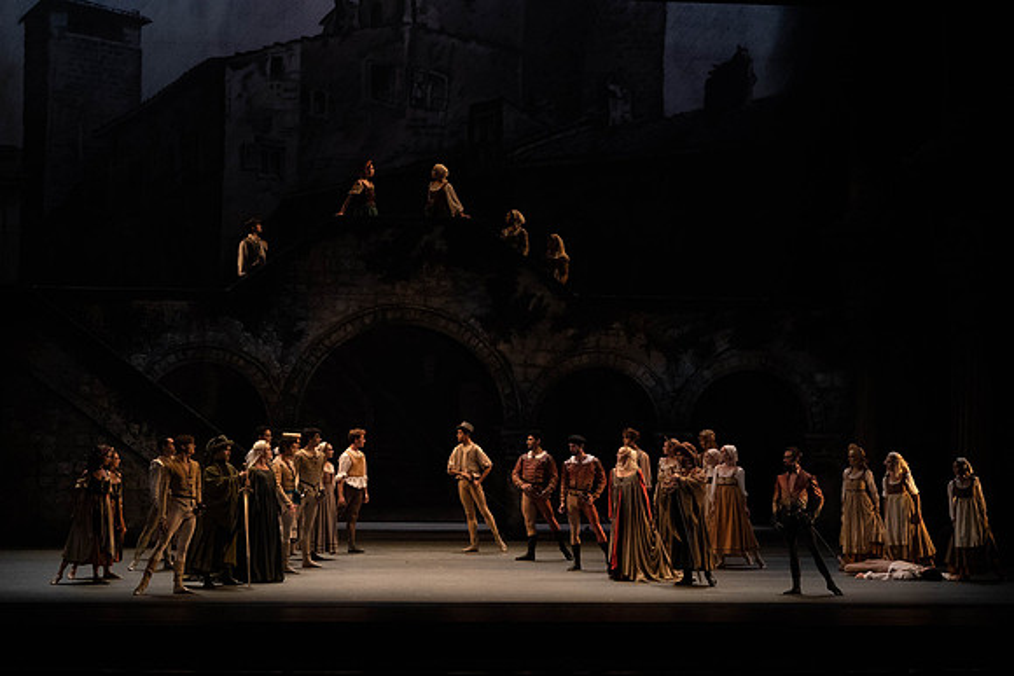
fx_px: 2817
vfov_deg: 13.7
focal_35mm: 100
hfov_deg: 20.4
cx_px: 507
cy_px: 338
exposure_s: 1/320
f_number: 7.1
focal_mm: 100
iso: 6400
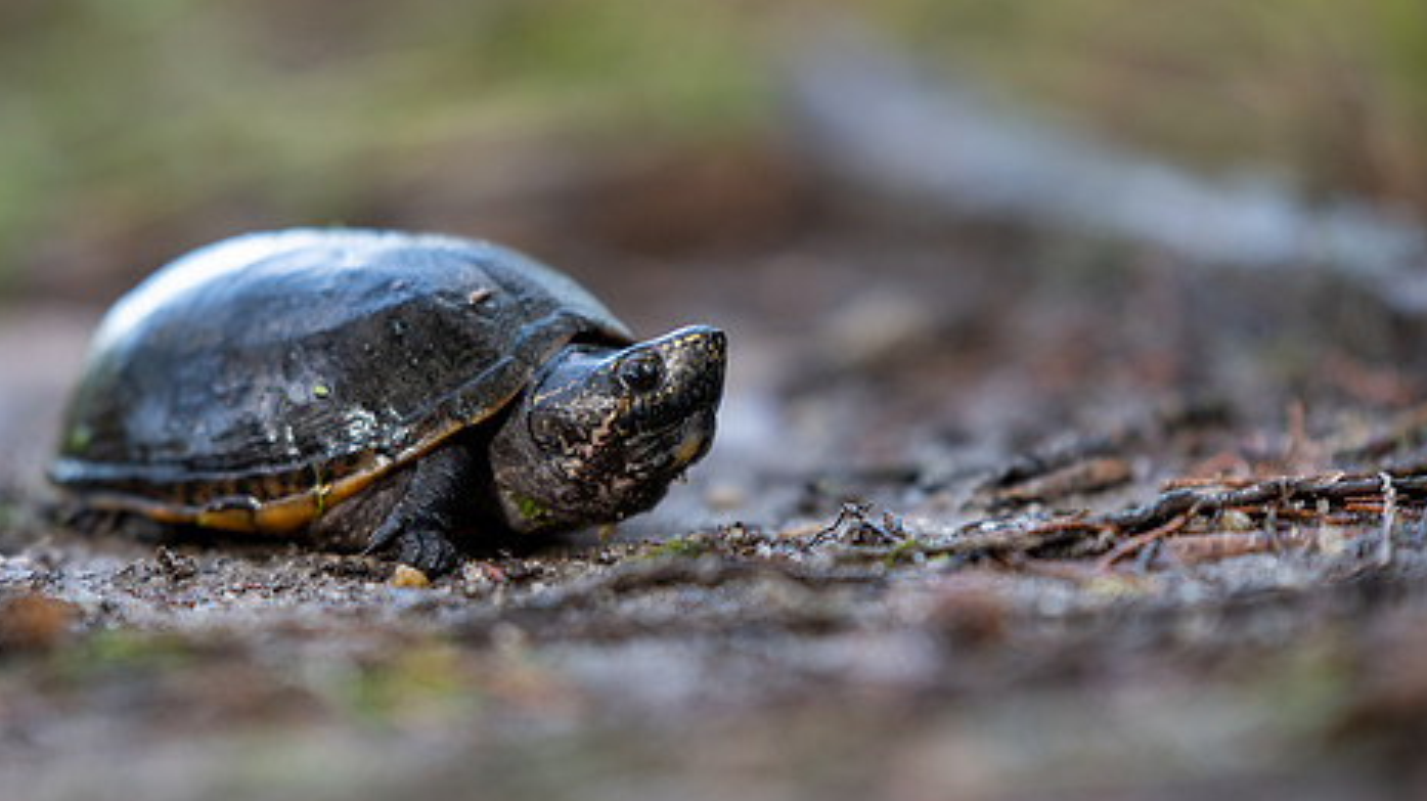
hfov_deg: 7.7
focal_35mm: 282
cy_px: 389
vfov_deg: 4.3
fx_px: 10665
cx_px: 647
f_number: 2.8
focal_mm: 200
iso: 320
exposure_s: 1/250
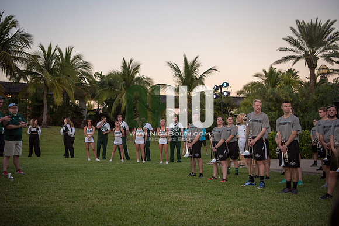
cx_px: 170
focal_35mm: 40
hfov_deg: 48.4
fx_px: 377
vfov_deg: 33.4
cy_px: 113
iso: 2000
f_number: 3.2
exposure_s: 1/1600
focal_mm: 40
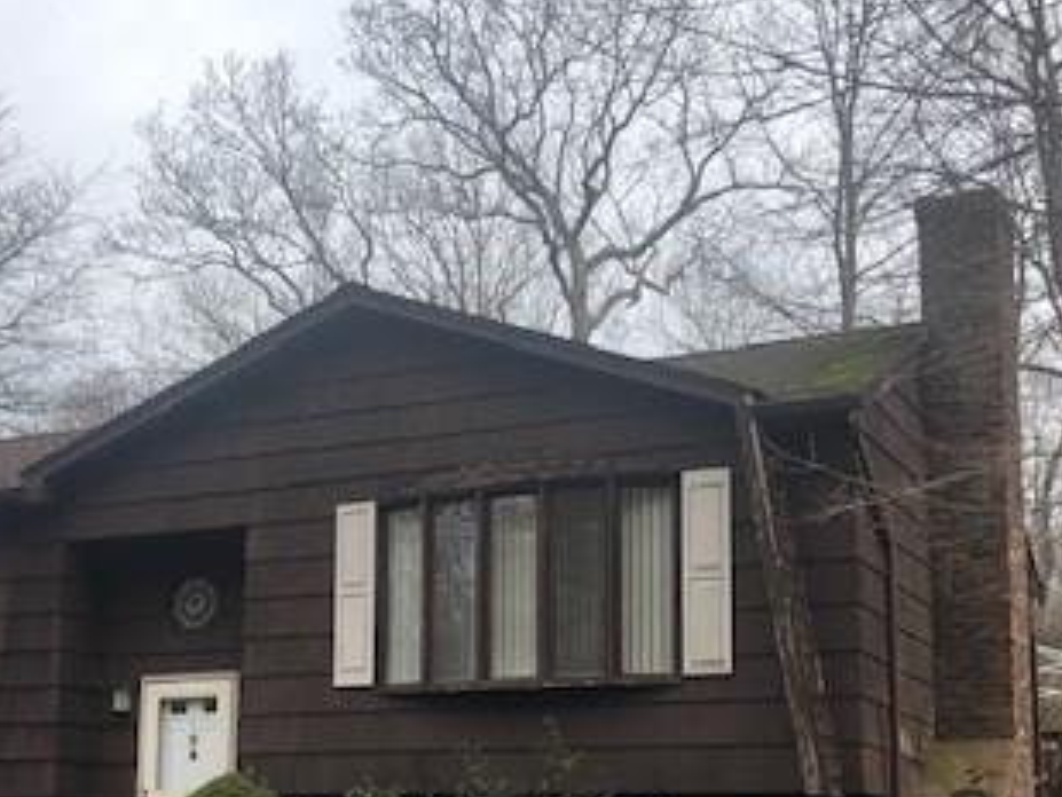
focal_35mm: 58
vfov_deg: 24.9
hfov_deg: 32.9
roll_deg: -0.1
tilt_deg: +5.3
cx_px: 351
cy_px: 625
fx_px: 1780
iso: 20
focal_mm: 4
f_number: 1.8
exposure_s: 1/1350
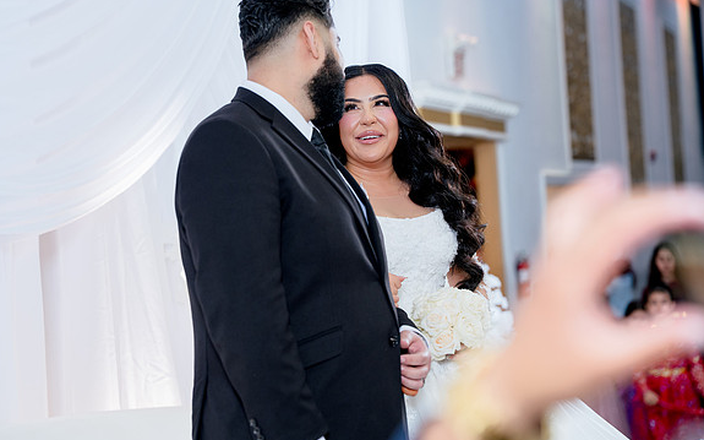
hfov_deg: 28.6
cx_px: 351
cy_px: 215
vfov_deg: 18.1
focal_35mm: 72
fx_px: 1381
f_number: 2.8
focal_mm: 70
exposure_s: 1/160
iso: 800
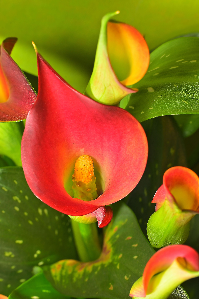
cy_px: 150
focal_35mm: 90
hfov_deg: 15.2
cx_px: 100
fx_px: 746
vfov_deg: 22.6
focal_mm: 60
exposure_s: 1/60
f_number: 16
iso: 100
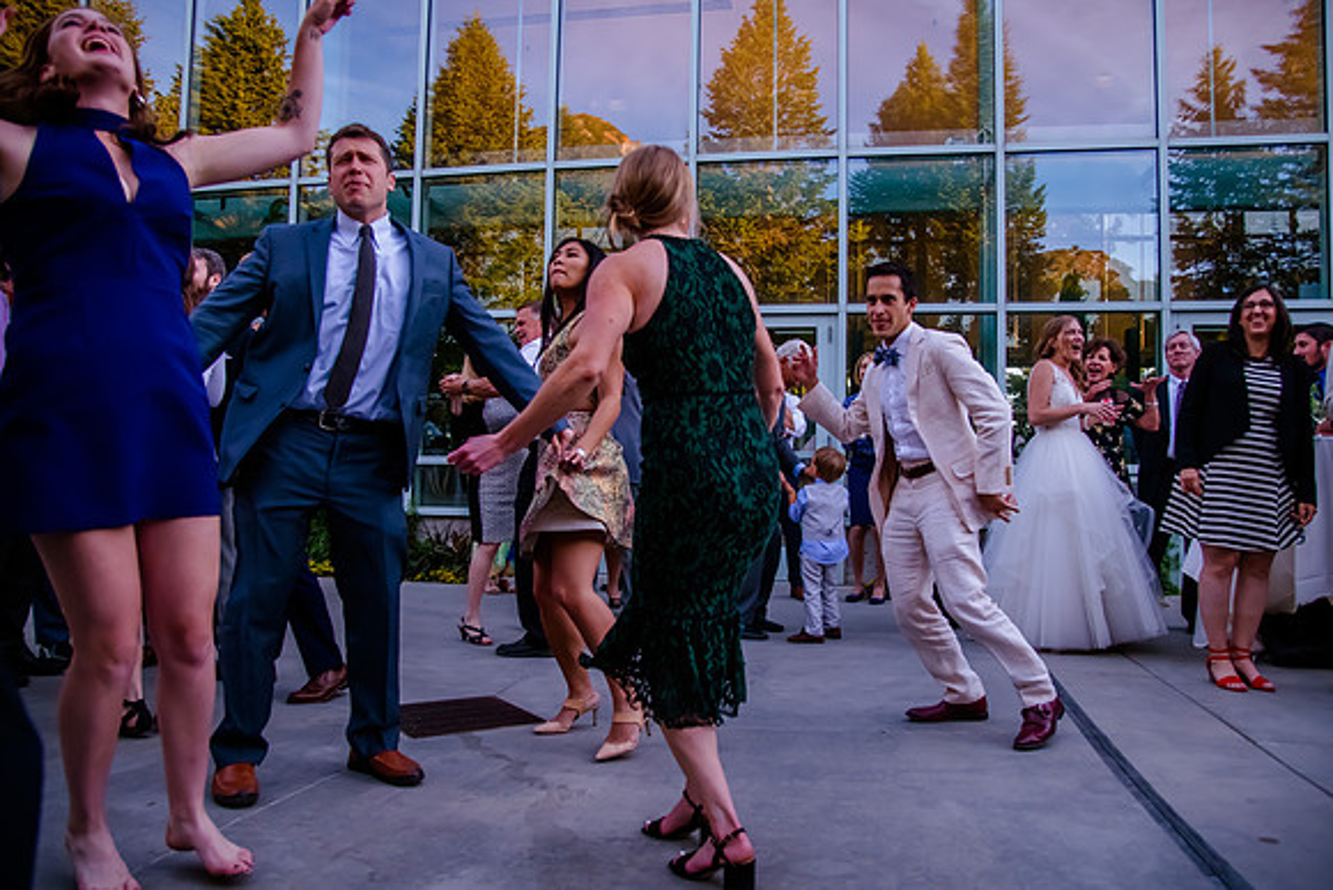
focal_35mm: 25
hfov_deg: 70.5
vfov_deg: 50.5
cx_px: 689
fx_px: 943
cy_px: 446
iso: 3200
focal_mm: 24
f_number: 4
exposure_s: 1/640
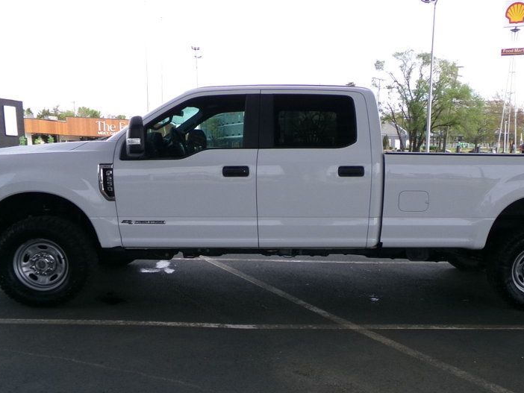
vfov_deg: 40.5
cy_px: 238
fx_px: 530
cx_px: 323
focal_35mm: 35
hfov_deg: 52.1
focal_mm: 4.3
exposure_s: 1/60
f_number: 11.07
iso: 142
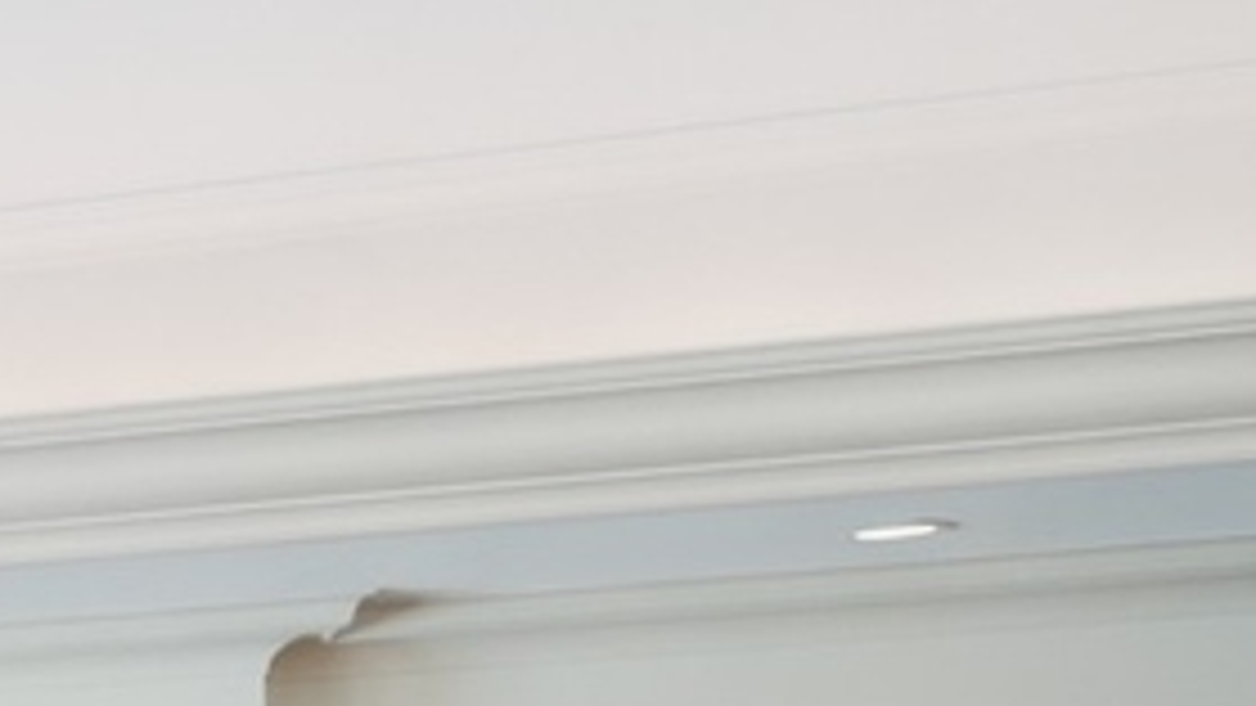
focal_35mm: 125
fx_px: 4165
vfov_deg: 8.9
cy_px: 1578
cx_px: -2062
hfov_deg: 12.2
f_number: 8
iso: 200
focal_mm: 20.5
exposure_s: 1/15
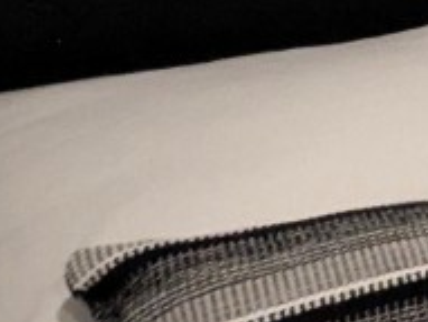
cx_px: 1052
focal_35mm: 117
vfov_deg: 11.2
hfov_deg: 12.7
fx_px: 1449
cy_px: -367
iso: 659
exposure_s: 1/115
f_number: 2.2
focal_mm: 2.35
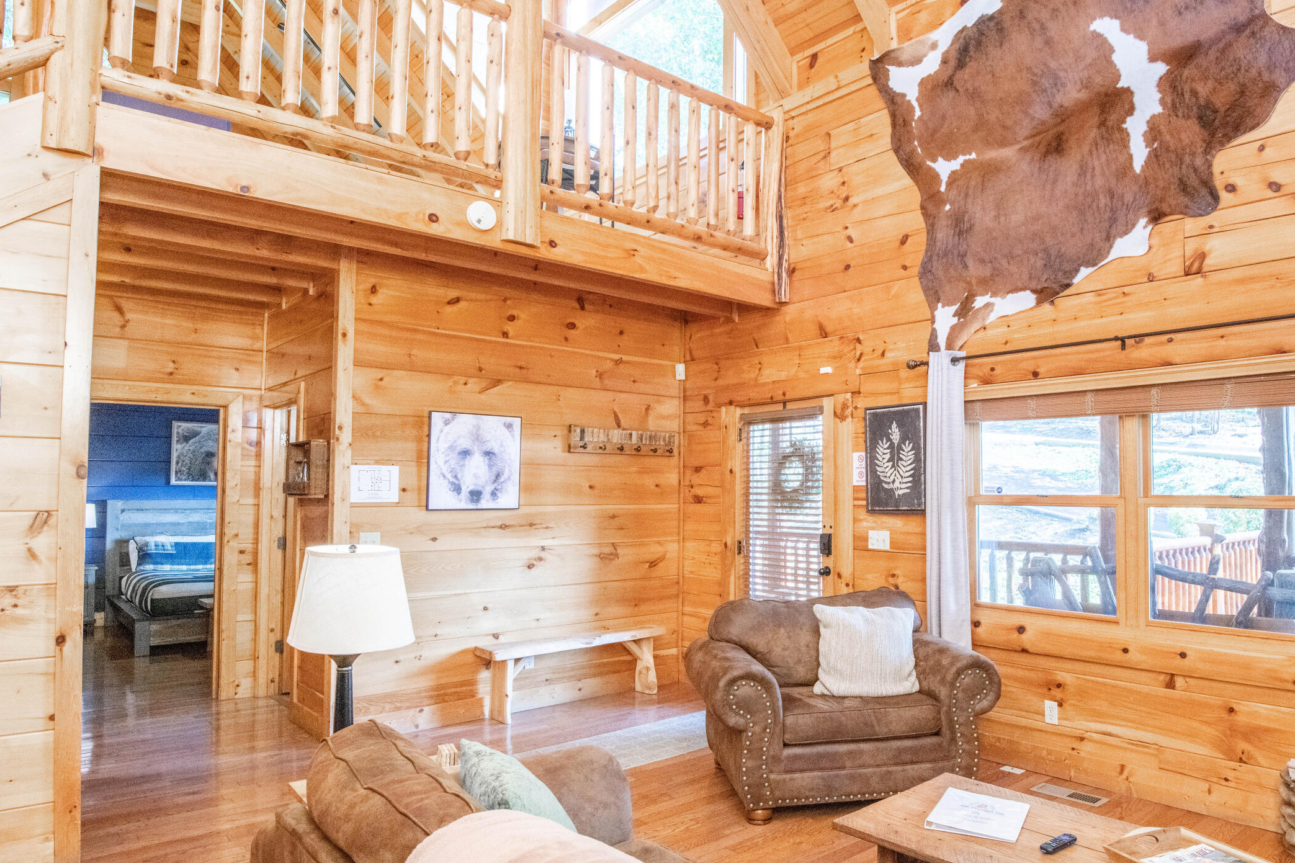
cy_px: 463
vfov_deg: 55.0
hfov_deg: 75.5
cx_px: 755
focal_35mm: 23
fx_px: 827
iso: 500
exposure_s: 1/60
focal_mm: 16
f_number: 9
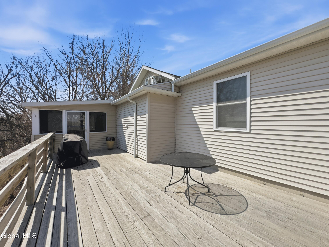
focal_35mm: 14
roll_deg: -0.1
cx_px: 164
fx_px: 133
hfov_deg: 102.1
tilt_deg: -0.1
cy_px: 124
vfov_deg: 85.7
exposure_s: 1/2770
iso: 50
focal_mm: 2.2
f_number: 2.2
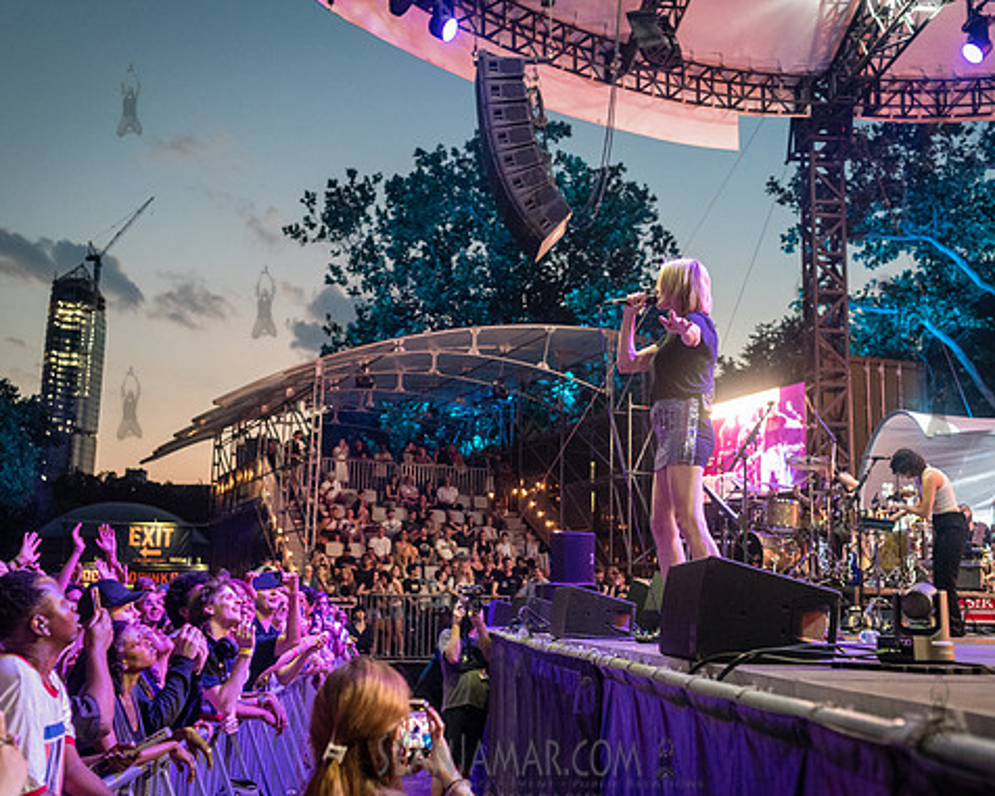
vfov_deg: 37.3
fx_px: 1178
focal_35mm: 40
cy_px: 402
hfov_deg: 45.8
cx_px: 533
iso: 6400
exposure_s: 1/200
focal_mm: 35
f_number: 3.2
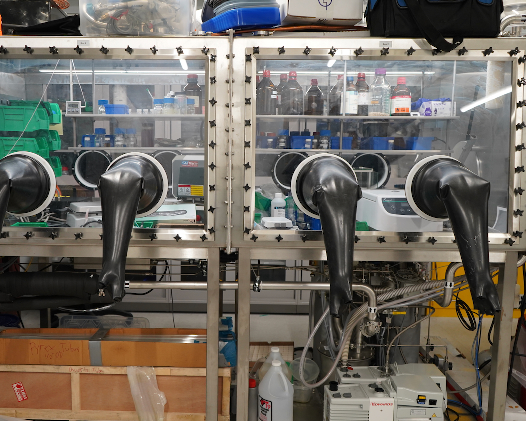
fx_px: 514
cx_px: 220
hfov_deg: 54.0
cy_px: 210
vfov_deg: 44.5
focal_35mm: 33
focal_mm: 29
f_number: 4
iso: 1600
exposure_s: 1/160
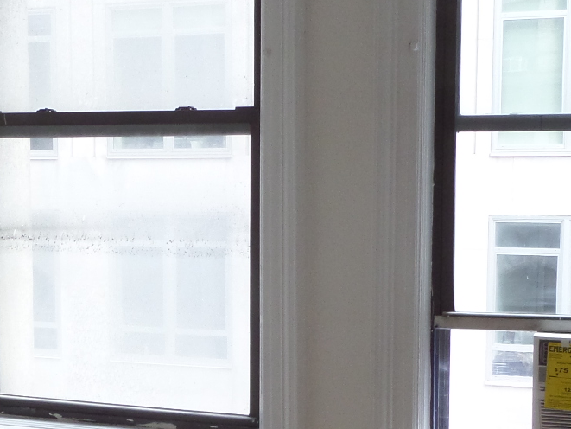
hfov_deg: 26.9
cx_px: 215
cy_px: 319
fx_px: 1188
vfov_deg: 20.3
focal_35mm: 72
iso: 200
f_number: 3.2
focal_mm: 4
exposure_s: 1/30
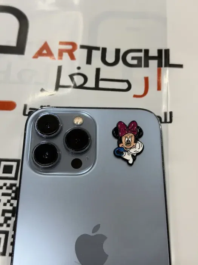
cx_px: 99
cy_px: 132
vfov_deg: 39.7
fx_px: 366
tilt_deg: -65.7
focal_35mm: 48
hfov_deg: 30.3
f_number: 1.78
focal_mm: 6.76
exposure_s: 1/100
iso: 64
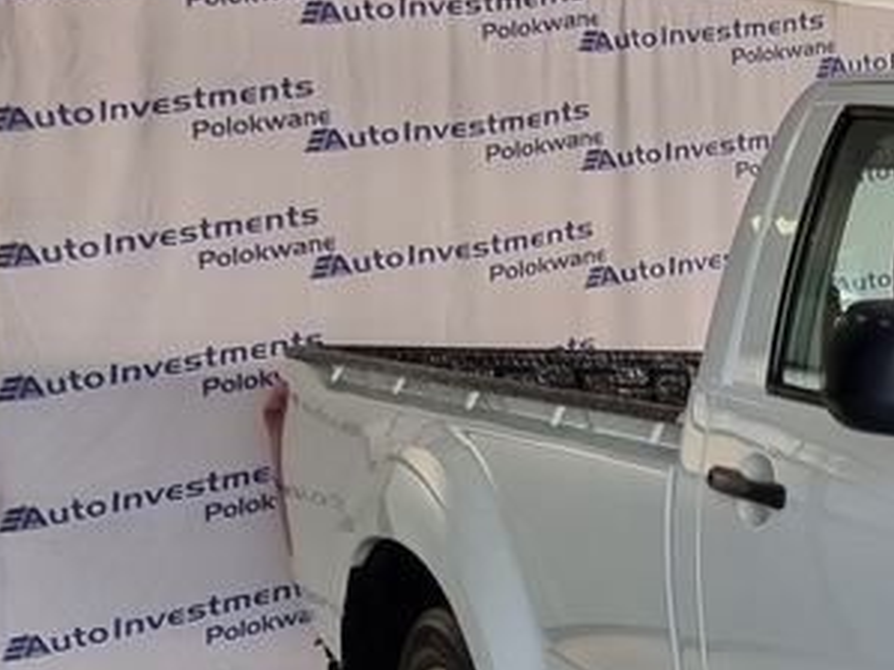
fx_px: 2298
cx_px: 1498
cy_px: 724
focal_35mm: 89
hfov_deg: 18.4
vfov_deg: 16.1
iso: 64
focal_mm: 5.4
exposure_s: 1/100
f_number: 1.8
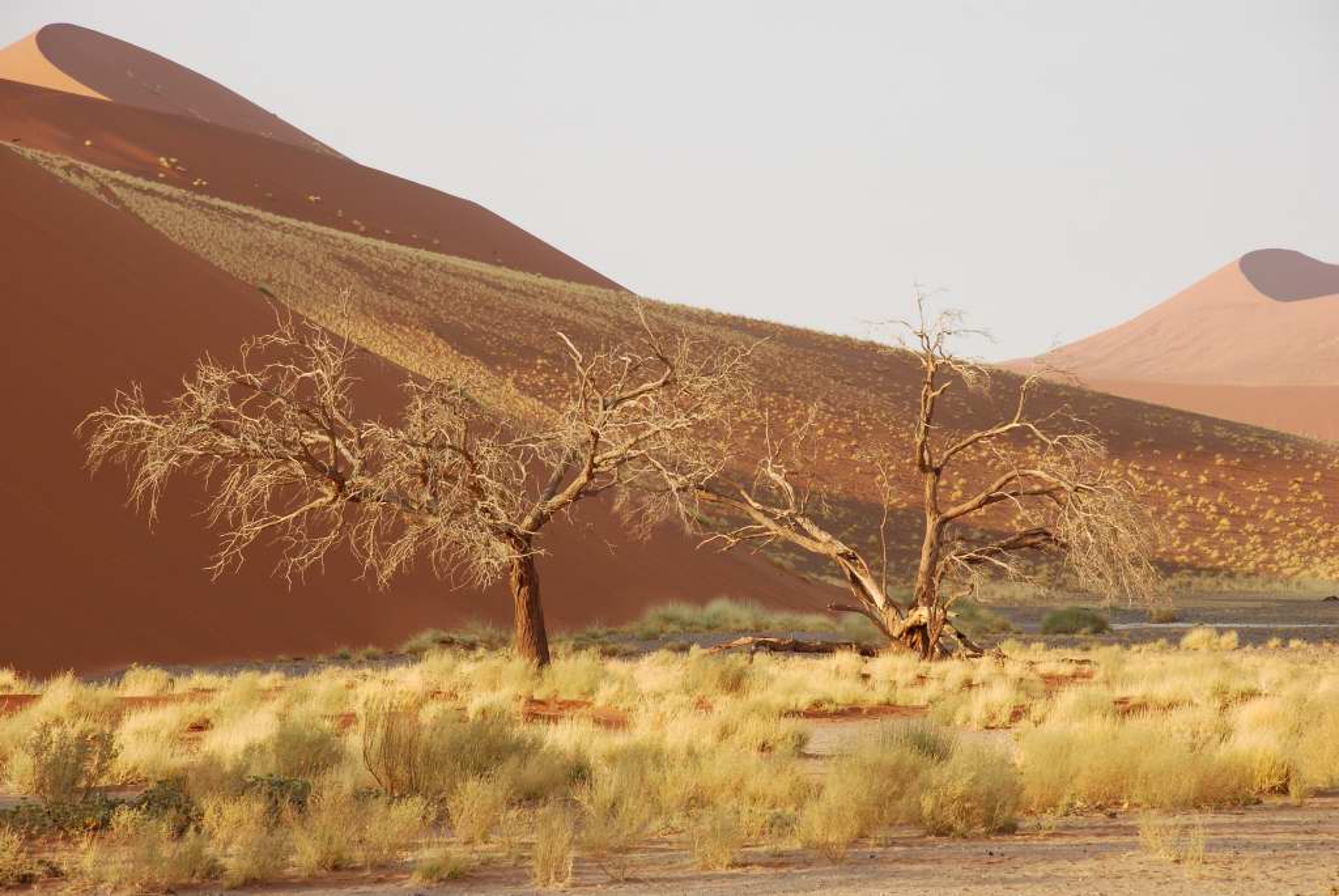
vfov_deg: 9.2
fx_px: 5585
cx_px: 670
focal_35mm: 150
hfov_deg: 13.7
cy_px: 448
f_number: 9
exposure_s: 1/125
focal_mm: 100
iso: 200
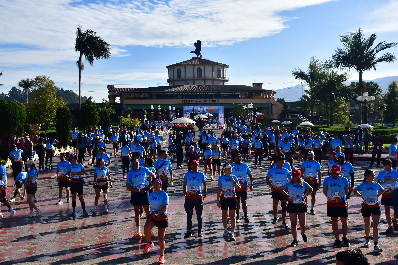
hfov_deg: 38.9
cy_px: 132
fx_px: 564
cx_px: 199
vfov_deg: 26.5
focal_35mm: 51
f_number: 11
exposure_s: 1/640
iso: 320
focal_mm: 34
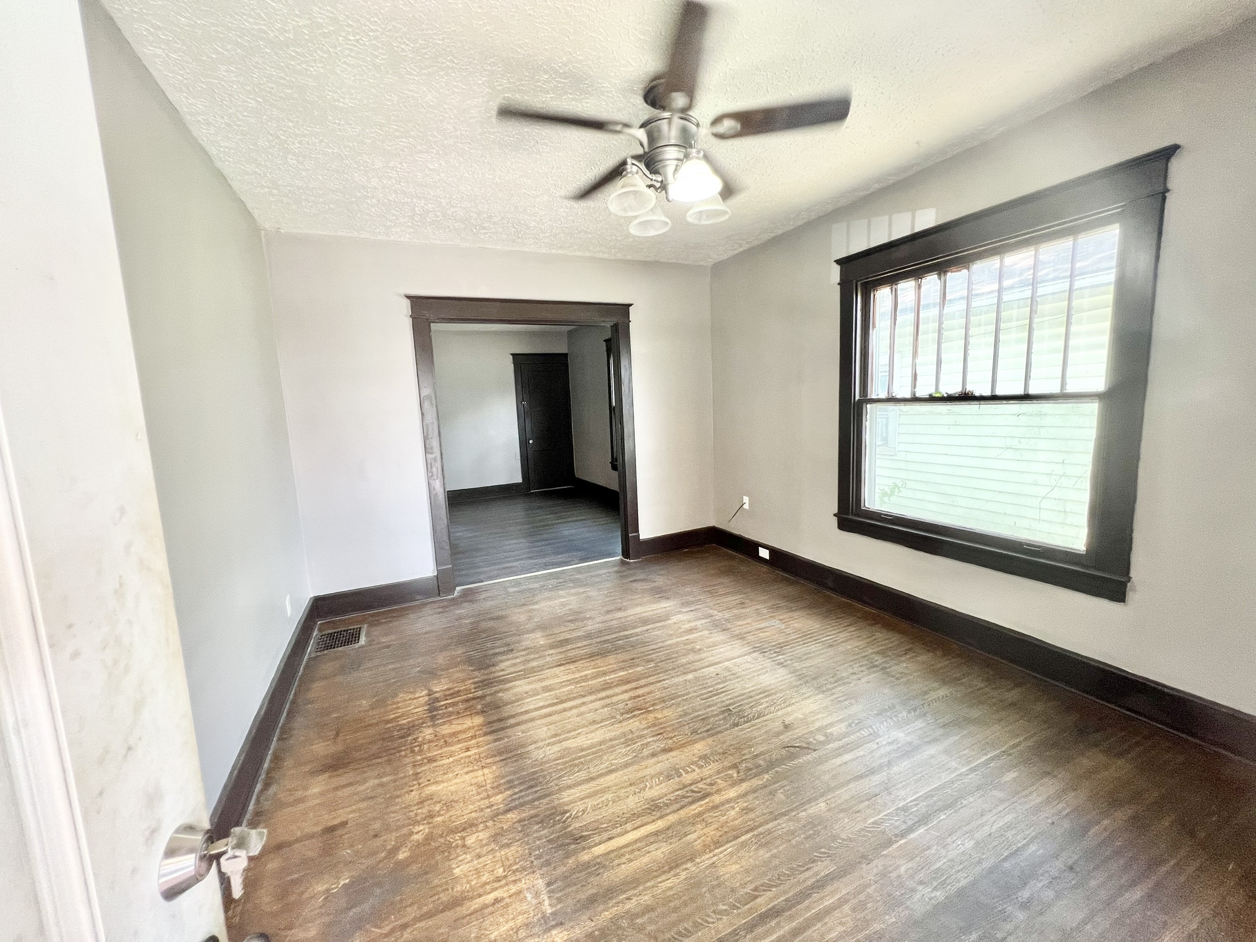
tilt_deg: -7.9
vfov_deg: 89.9
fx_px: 472
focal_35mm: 13
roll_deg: +2.5
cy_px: 471
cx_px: 628
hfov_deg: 106.2
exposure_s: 1/30
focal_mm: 1.57
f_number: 1.8
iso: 125
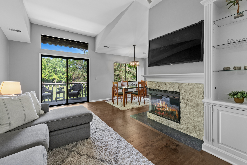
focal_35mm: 15
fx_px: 103
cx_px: 118
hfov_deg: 100.3
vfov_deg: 77.3
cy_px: 79
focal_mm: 14
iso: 400
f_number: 8
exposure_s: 1/25
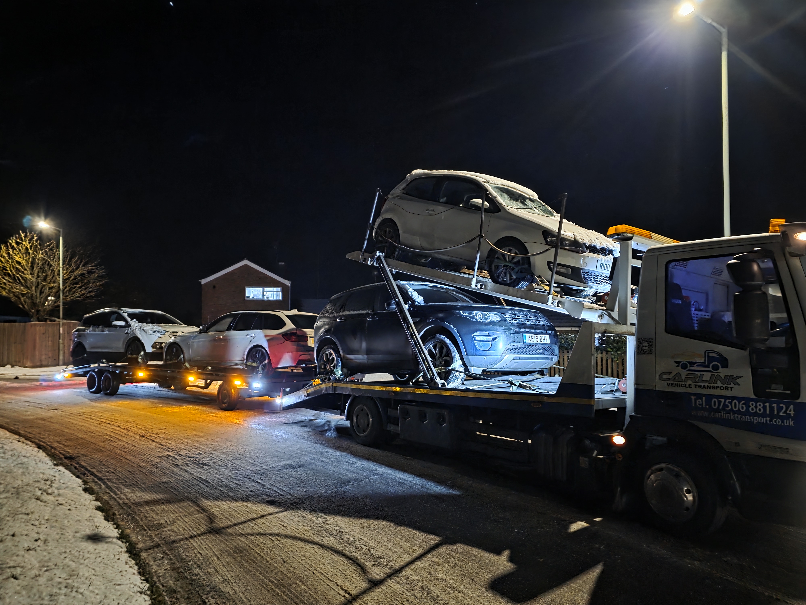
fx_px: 536
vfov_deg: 58.9
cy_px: 302
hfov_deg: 73.9
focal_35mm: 23
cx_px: 403
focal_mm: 6.3
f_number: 1.7
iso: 2500
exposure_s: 1/16.7
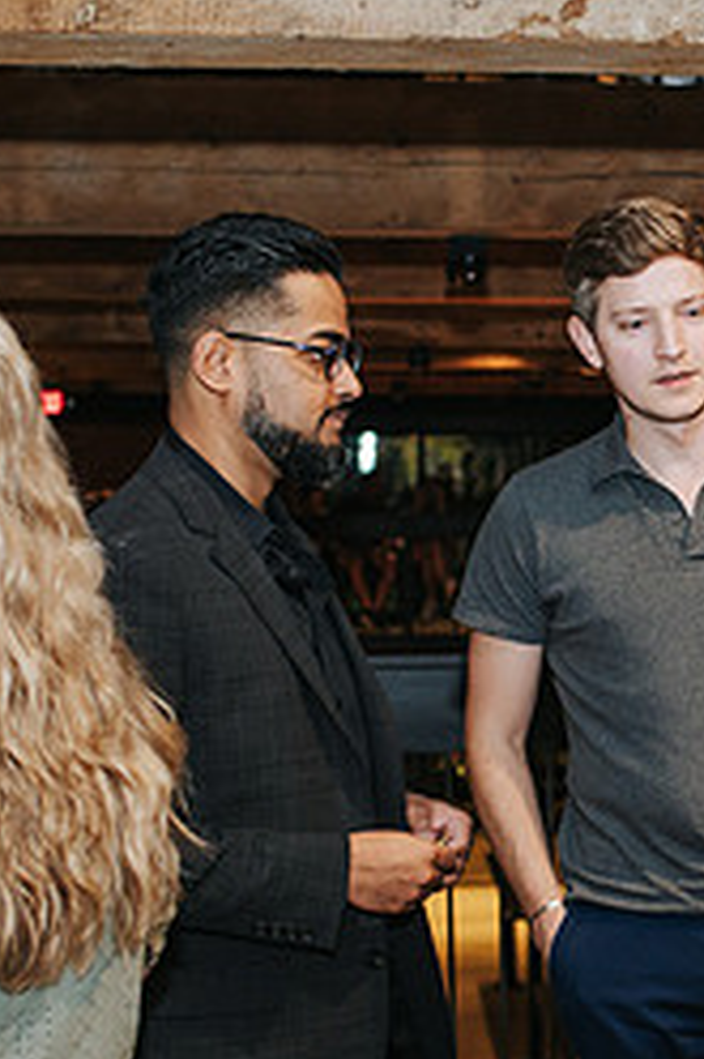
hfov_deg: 14.0
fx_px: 2820
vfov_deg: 21.2
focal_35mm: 96
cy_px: 702
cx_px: 726
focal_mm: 35
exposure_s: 1/200
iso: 800
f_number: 2.8
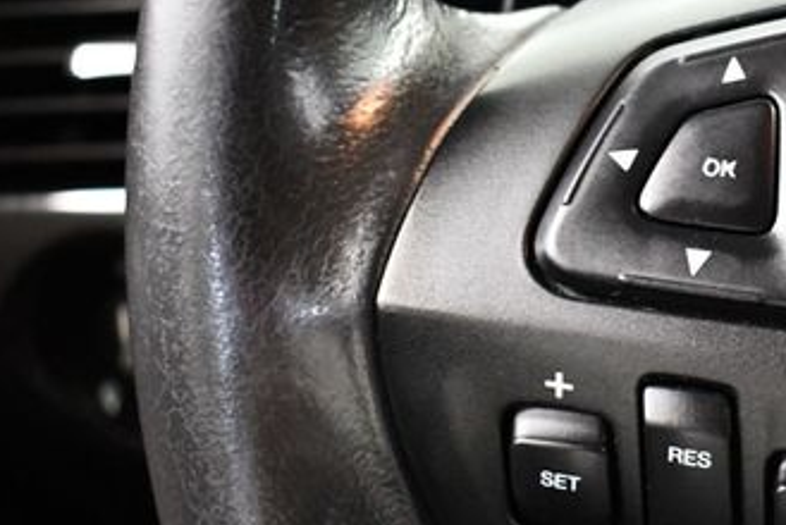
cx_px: 678
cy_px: 313
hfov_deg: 27.9
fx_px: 1530
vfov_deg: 19.5
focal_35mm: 70
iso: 4500
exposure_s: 1/60
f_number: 3.5
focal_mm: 18
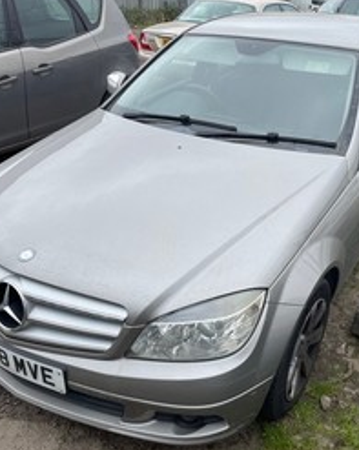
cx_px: 204
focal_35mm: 36
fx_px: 479
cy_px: 231
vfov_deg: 50.3
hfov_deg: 41.0
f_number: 1.6
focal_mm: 4.2
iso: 32
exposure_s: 1/855
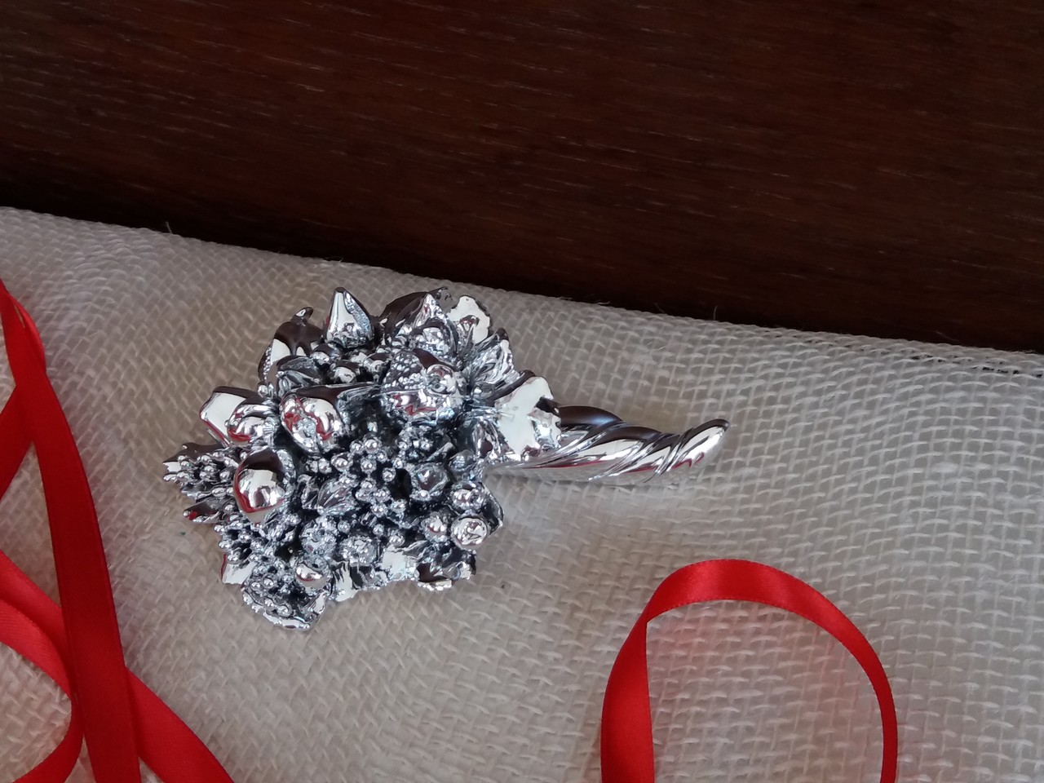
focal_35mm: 28
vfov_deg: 49.7
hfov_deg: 63.4
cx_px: 522
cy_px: 392
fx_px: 844
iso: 100
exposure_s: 1/33
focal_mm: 3.7
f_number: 1.9
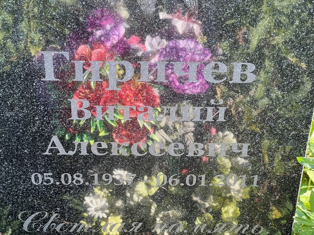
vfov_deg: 19.1
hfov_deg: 25.3
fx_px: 698
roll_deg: -1.7
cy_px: 118
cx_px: 157
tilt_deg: -36.8
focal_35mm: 77
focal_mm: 9
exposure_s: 1/99
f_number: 2.8
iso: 64
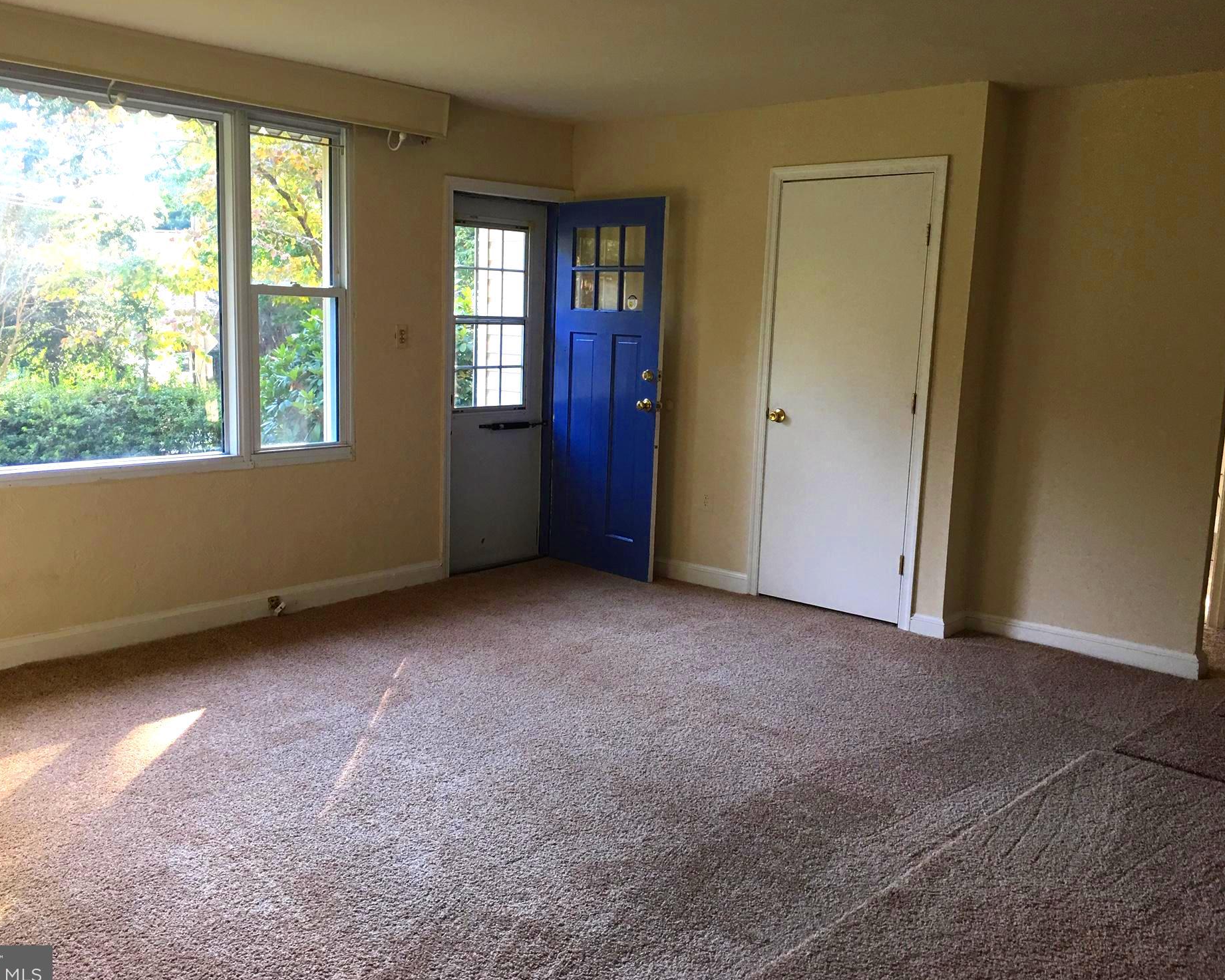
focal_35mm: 31
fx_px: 1124
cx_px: 560
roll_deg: -1.5
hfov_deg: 57.1
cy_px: 496
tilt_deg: -8.4
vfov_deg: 47.1
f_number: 2.2
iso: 40
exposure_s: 1/30
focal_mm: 4.15
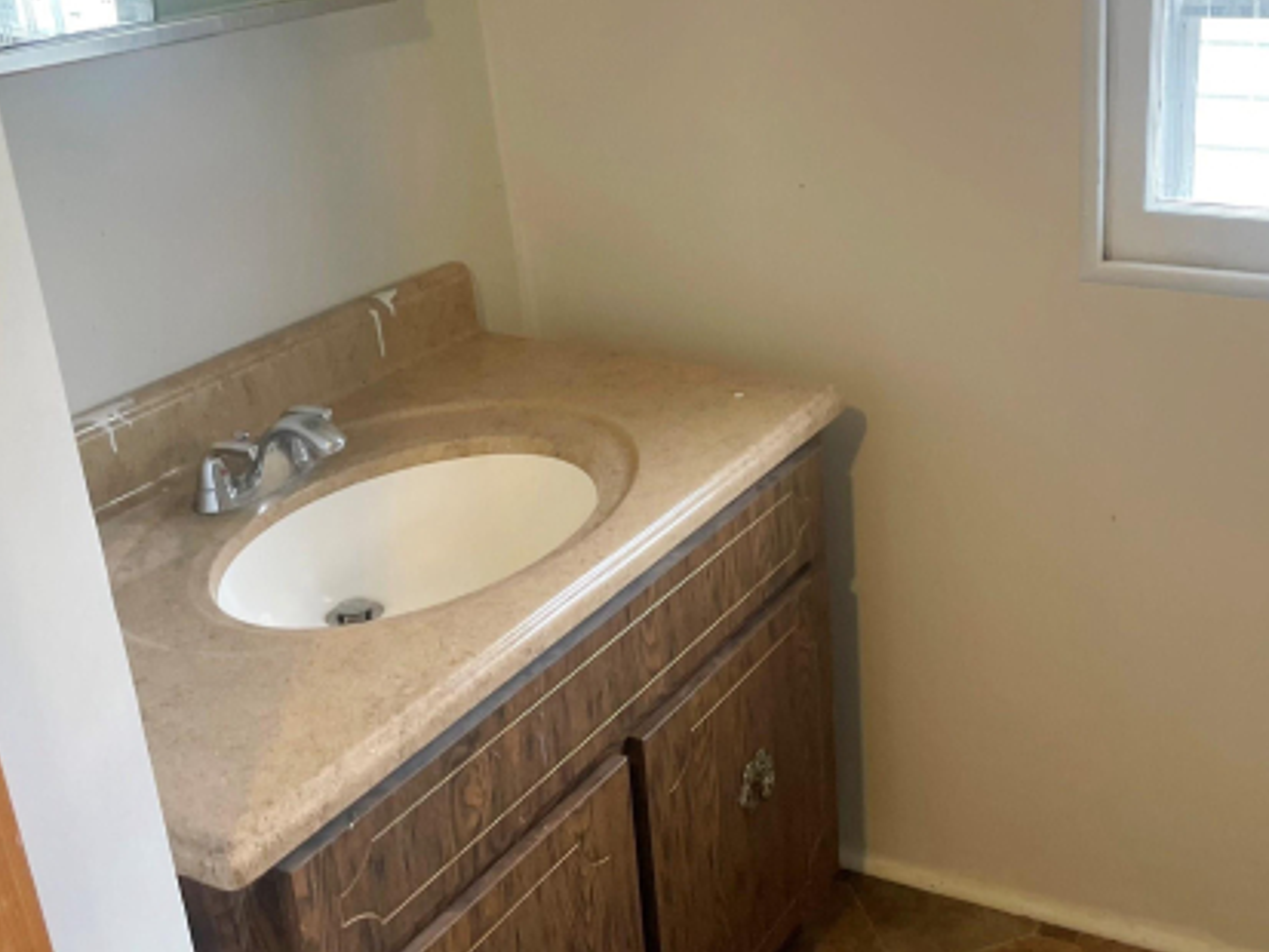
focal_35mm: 42
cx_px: 886
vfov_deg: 34.3
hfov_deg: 43.9
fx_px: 1540
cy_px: 421
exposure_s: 1/60
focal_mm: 4.2
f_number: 1.6
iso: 320
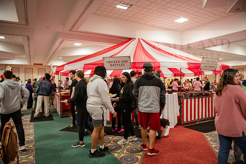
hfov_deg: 73.7
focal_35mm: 24
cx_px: 123
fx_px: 164
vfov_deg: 53.2
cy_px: 82
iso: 2500
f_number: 3.2
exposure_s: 1/100
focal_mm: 24
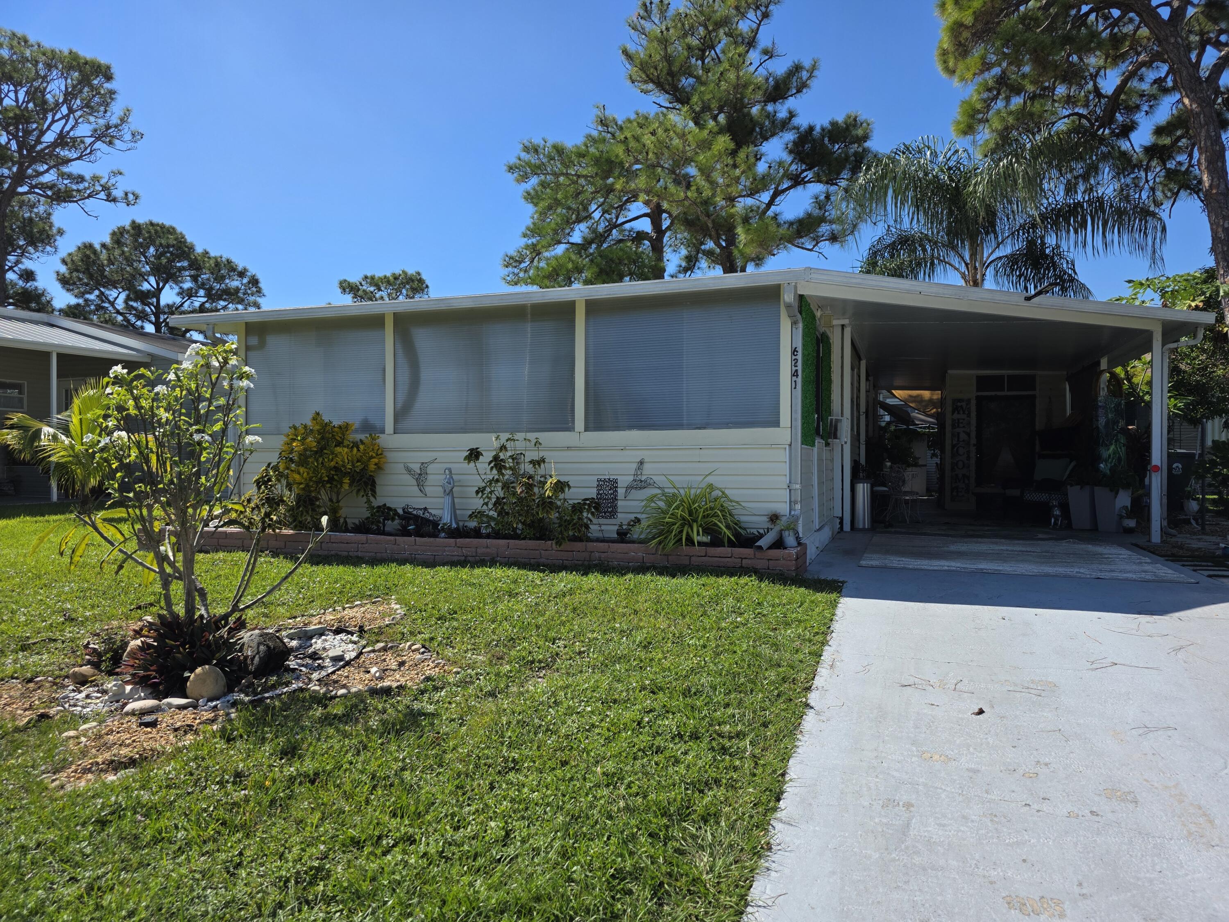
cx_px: 614
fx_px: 817
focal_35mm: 23
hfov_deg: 73.9
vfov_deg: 58.9
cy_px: 461
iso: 80
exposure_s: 1/5778
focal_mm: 6.3
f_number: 1.7
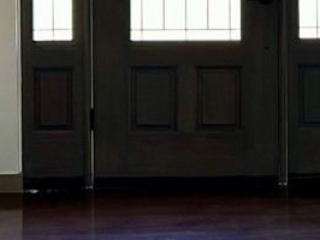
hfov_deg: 9.8
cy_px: -31
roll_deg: +0.2
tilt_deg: -4.0
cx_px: 360
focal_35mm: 200
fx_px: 1851
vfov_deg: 7.4
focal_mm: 5.7
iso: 50
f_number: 1.5
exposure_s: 1/164
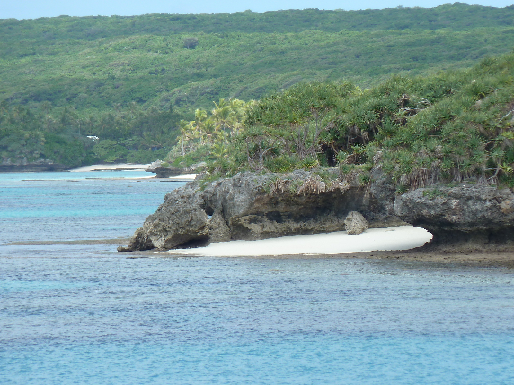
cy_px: 192
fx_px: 5925
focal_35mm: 399
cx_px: 257
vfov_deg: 3.7
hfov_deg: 5.0
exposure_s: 1/250
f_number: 4.9
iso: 80
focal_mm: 49.2
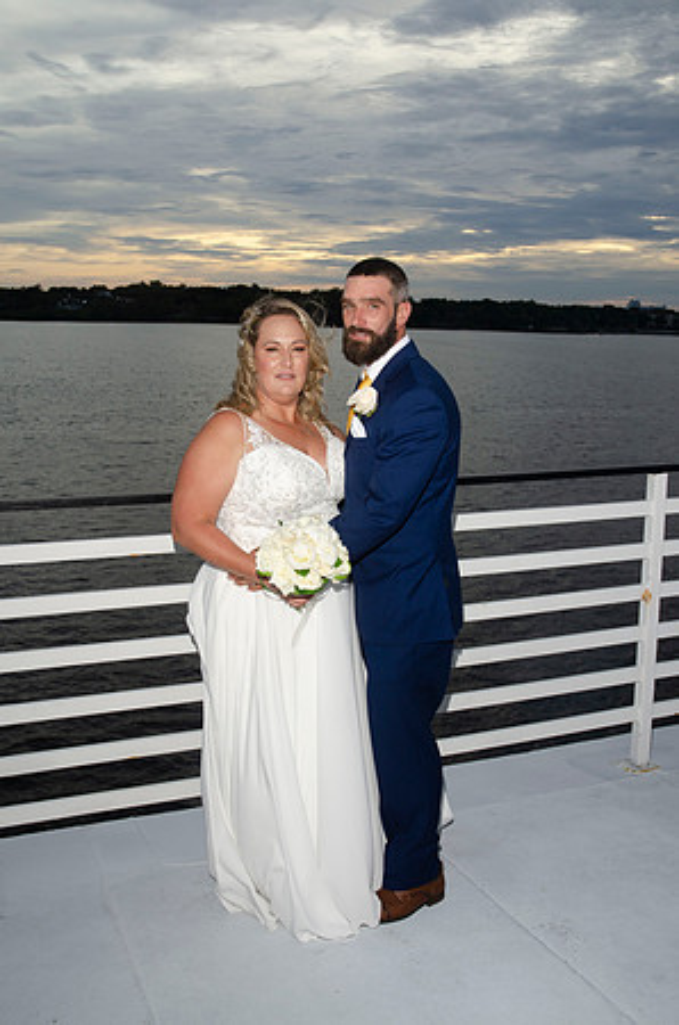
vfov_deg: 51.4
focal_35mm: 38
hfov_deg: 35.3
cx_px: 340
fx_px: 1066
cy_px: 512
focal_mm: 25
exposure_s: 1/250
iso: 200
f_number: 5.6
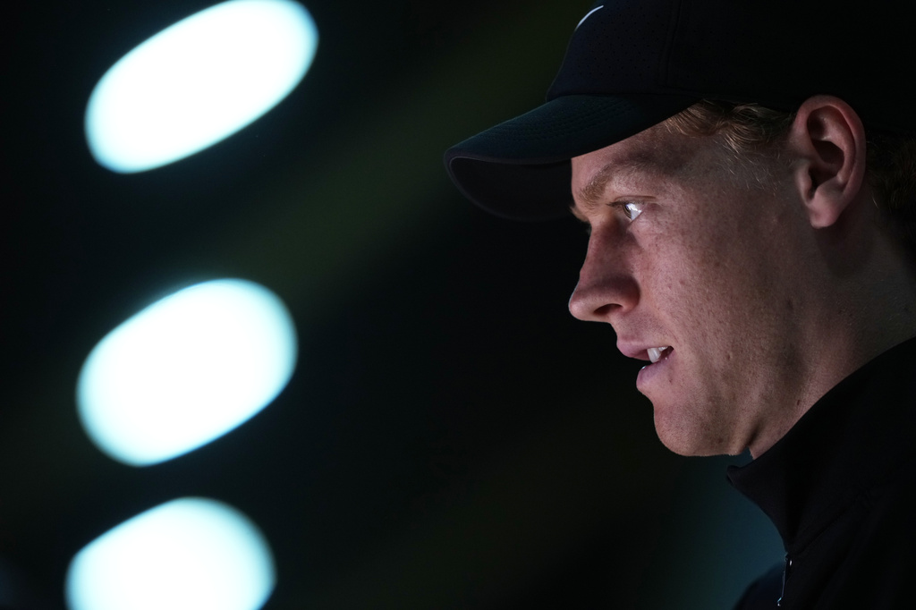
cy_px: 305
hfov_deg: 6.9
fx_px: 7630
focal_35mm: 300
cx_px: 458
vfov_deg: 4.6
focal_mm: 300
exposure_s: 1/800
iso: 2500
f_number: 2.8
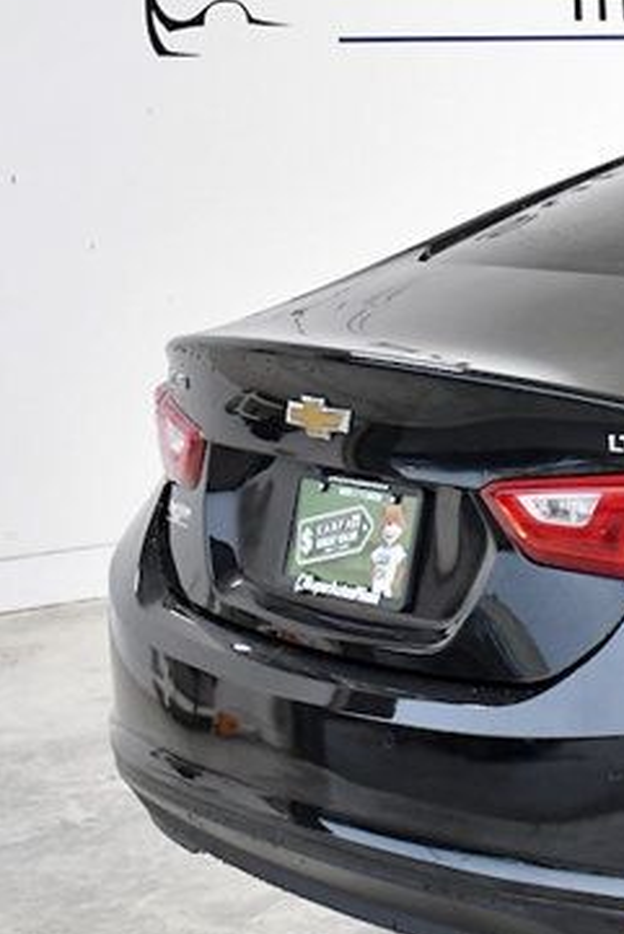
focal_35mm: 102
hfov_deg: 12.2
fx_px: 2649
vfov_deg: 20.0
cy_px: 470
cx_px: 1157
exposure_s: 1/320
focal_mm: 24
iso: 2500
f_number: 4.5
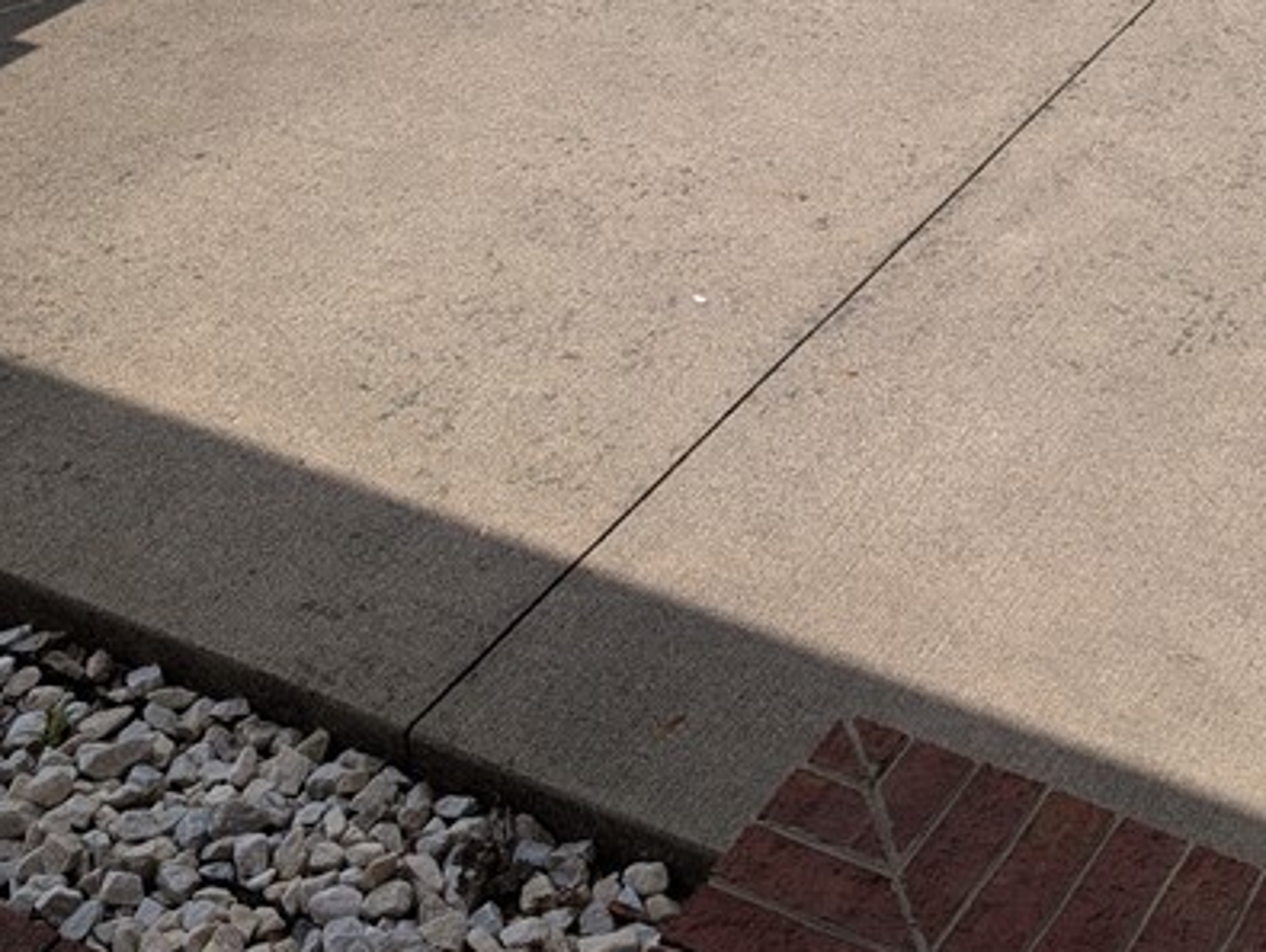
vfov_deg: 21.5
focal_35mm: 62
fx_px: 2270
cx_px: 1056
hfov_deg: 30.2
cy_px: -266
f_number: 1.68
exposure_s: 1/1764
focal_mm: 6.9
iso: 22
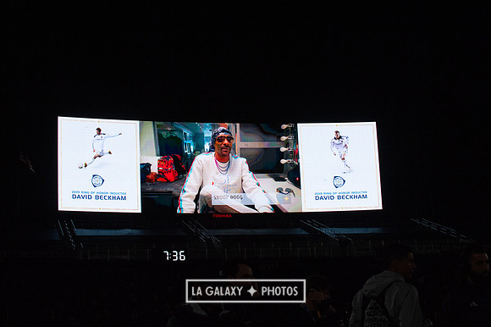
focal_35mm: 70
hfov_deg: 28.9
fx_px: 954
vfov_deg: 19.4
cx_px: 246
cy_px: 164
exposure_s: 1/1250
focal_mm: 70
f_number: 18
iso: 3200
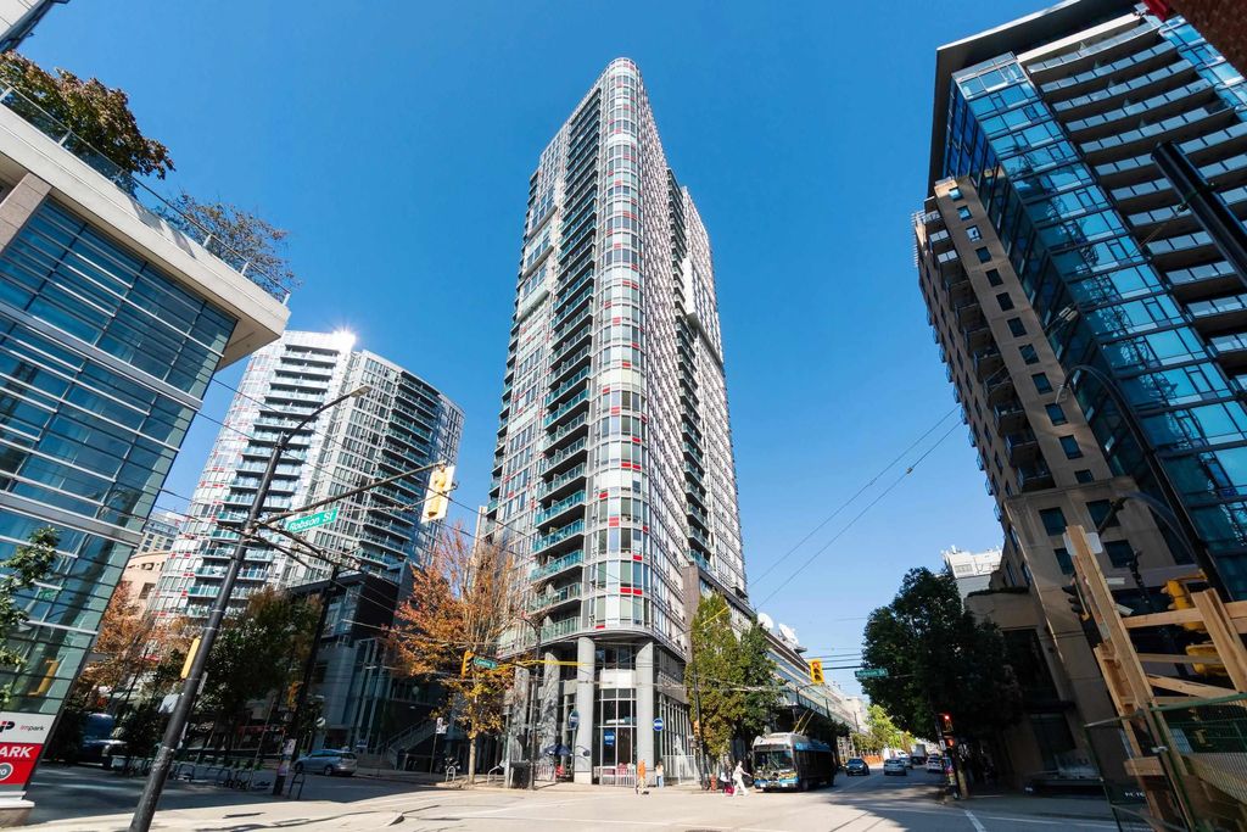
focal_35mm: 15
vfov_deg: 77.3
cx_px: 624
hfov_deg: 100.4
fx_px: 520
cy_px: 416
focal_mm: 10
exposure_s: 1/320
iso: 200
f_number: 8
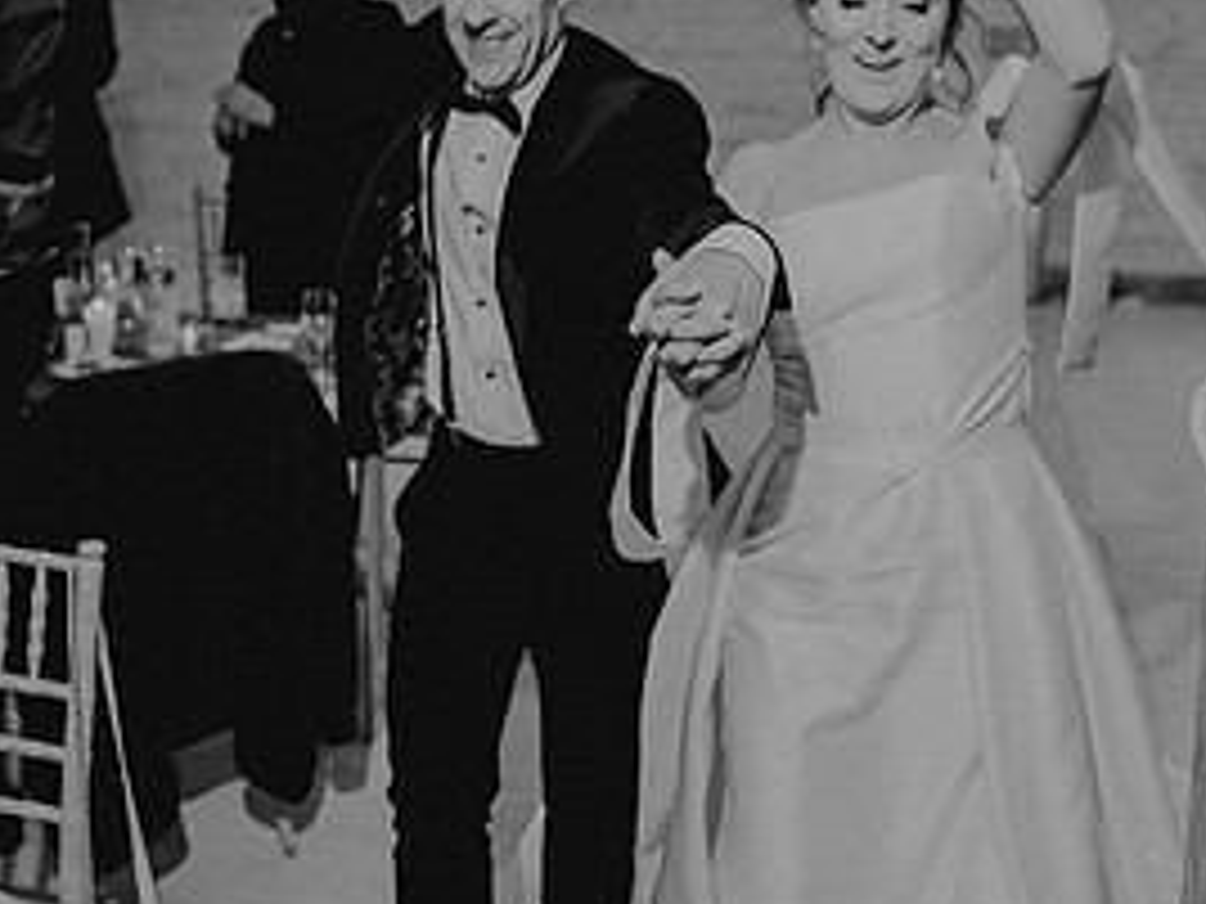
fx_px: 1742
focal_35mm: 50
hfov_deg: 38.2
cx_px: 603
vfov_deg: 28.9
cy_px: 290
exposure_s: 1/200
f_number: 2
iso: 400
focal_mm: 24
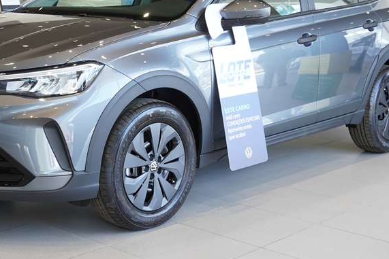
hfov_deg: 28.7
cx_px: 133
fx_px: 757
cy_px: 59
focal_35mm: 70
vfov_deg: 19.3
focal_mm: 26
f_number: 3.5
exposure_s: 1/60
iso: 160
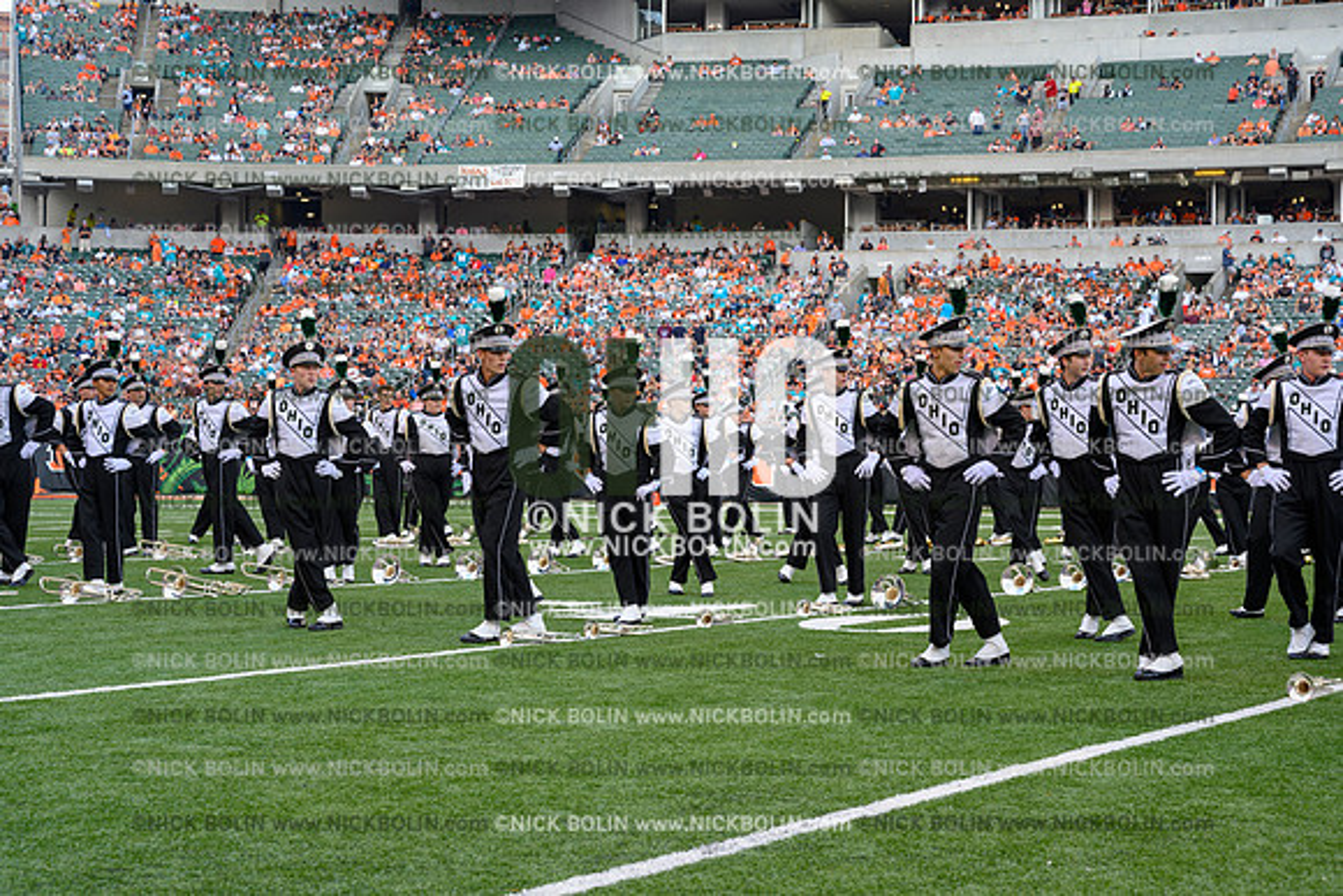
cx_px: 672
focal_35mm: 60
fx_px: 2239
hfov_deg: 33.4
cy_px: 448
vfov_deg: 22.6
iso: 80
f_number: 7.1
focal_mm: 60
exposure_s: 1/100
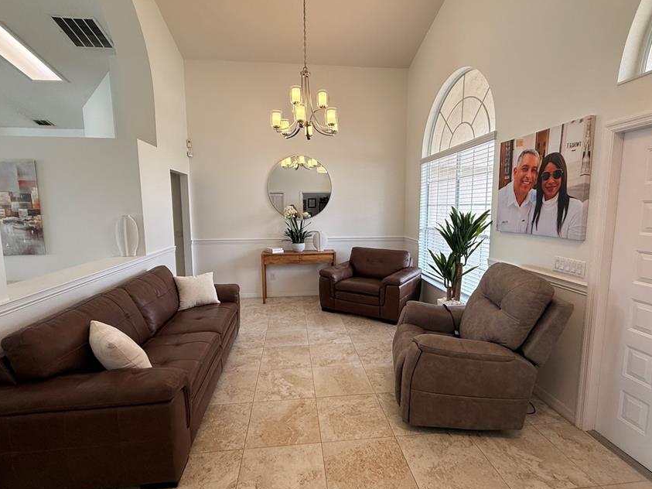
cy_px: 244
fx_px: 320
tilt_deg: -7.0
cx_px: 329
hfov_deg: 91.0
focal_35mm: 17
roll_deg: +0.1
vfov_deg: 74.7
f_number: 2.2
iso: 125
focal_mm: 2.22
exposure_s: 1/120
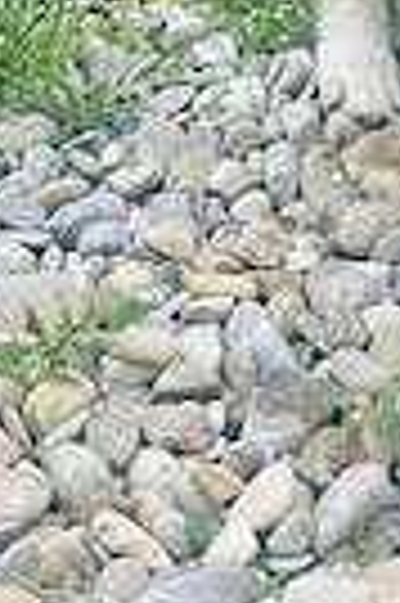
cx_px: 355
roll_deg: +0.2
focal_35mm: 81
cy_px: 27
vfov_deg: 24.2
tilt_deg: -20.0
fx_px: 1353
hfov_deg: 16.6
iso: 50
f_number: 1.5
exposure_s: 1/1252
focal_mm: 5.7
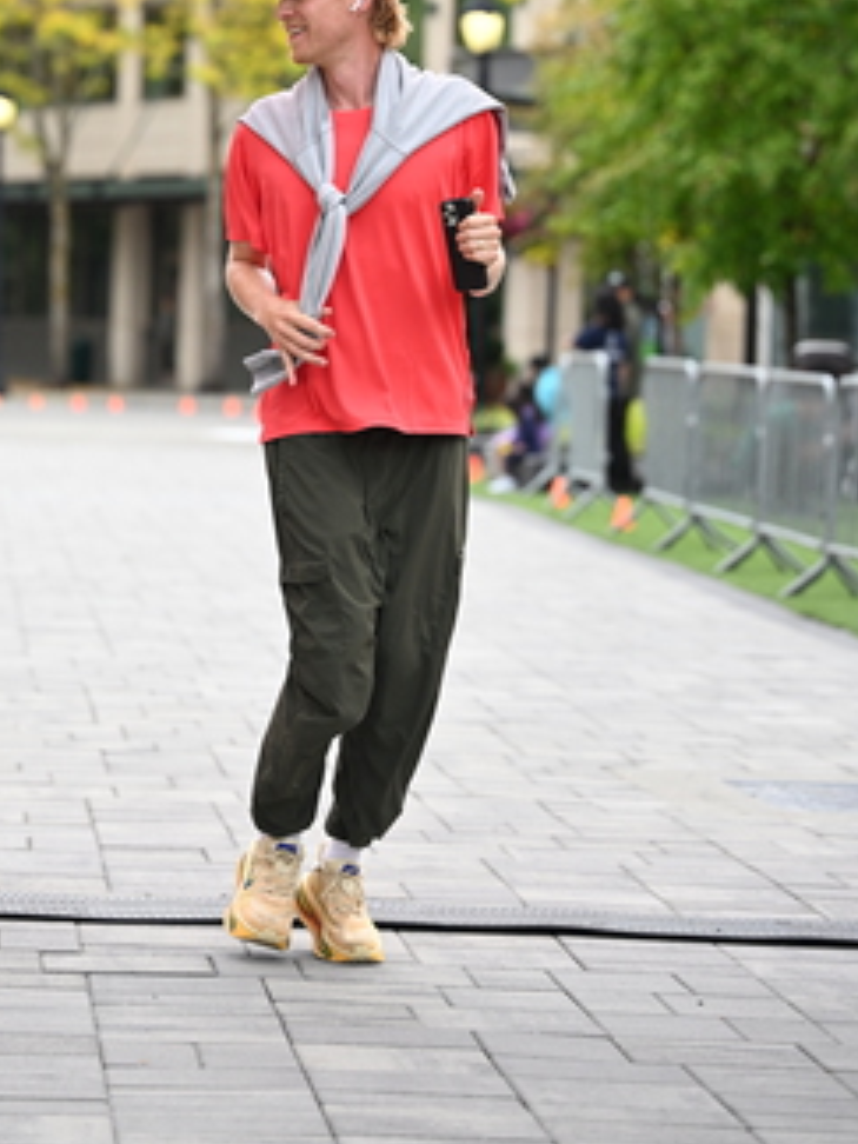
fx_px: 5122
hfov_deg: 9.6
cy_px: 201
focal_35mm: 155
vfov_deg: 12.7
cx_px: 263
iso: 640
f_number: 2.8
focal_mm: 95
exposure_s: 1/2000
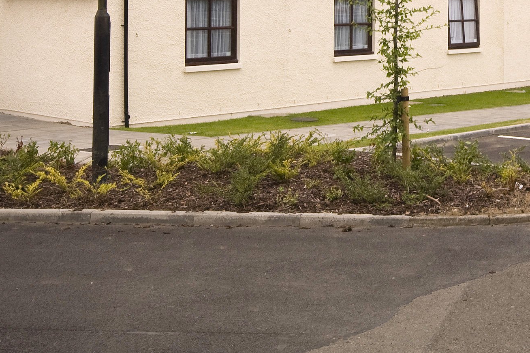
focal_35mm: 69
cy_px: -25
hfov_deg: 27.9
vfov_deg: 19.0
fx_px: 1015
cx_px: 497
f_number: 10
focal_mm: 20
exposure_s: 1/125
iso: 200
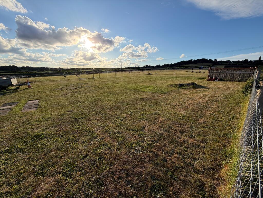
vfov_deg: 85.7
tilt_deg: -14.1
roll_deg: +0.1
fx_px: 106
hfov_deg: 102.1
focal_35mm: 14
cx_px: 132
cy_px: 99
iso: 25
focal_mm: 2.22
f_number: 2.2
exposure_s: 1/876
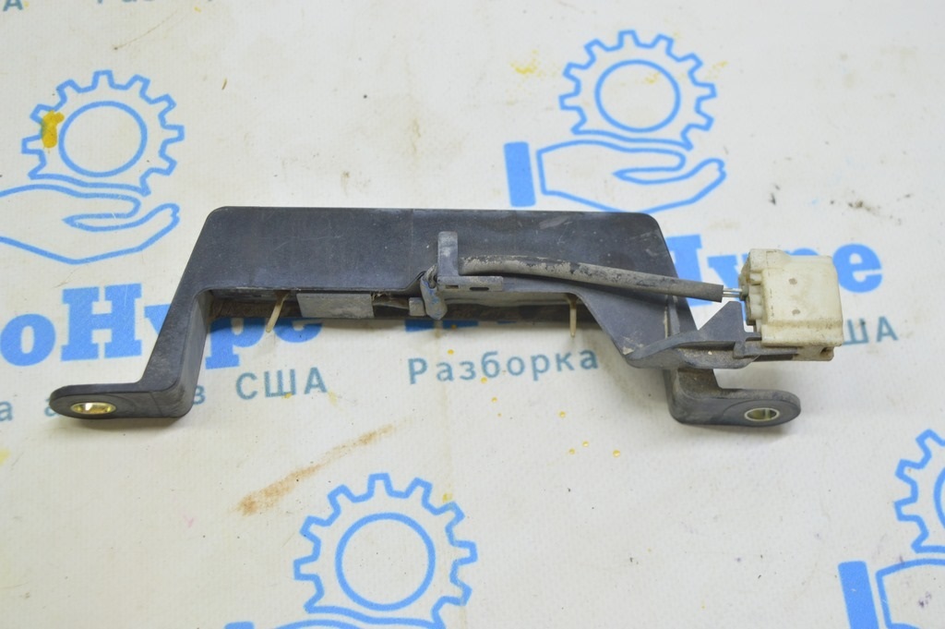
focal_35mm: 54
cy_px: 314
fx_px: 1416
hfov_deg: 36.9
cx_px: 472
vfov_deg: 25.0
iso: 400
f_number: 5.6
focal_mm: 36
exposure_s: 1/20
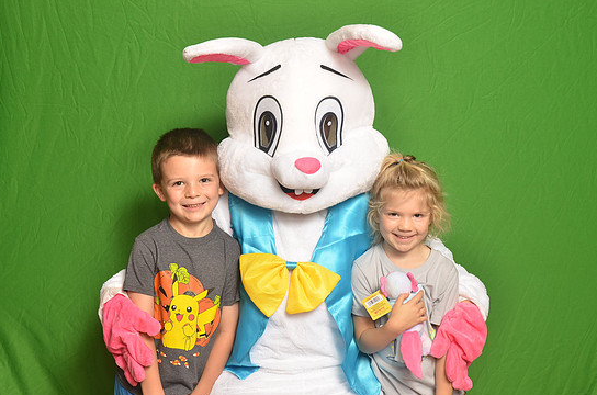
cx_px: 300
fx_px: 819
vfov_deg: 27.1
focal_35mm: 50
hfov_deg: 40.0
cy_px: 200
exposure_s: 1/60
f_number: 6.3
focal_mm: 31
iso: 200
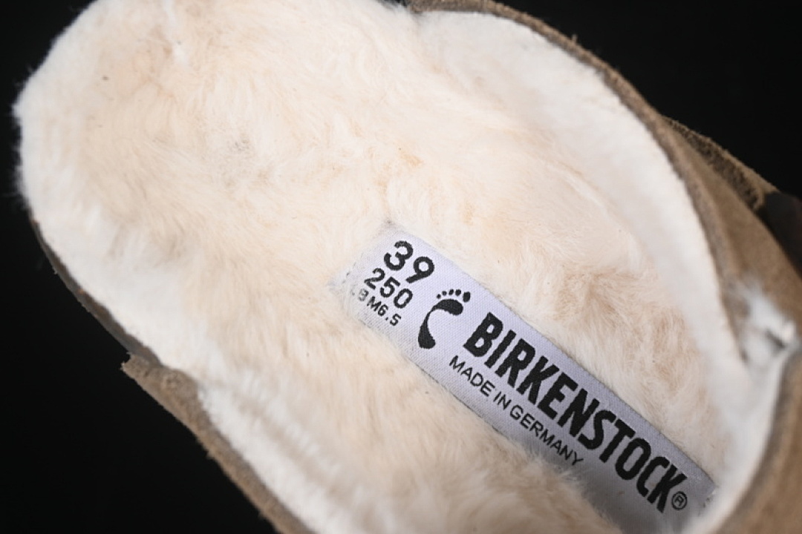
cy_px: 267
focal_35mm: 75
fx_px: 1671
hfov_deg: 27.0
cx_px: 401
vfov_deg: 18.2
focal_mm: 50
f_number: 6.3
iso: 160
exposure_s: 1/60
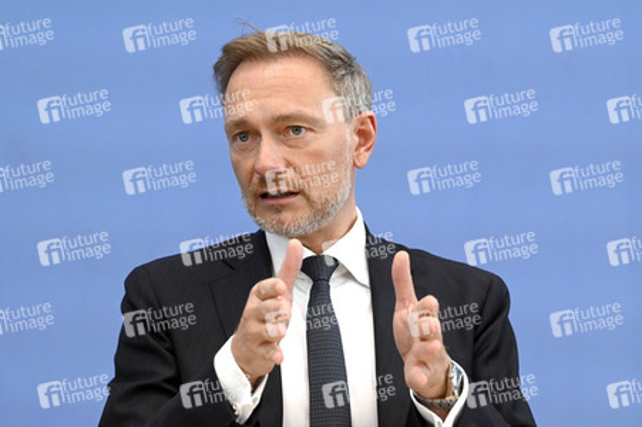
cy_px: 214
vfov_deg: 11.2
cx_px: 321
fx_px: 2174
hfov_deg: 16.8
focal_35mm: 122
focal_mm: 122
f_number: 5.6
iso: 3200
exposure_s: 1/640
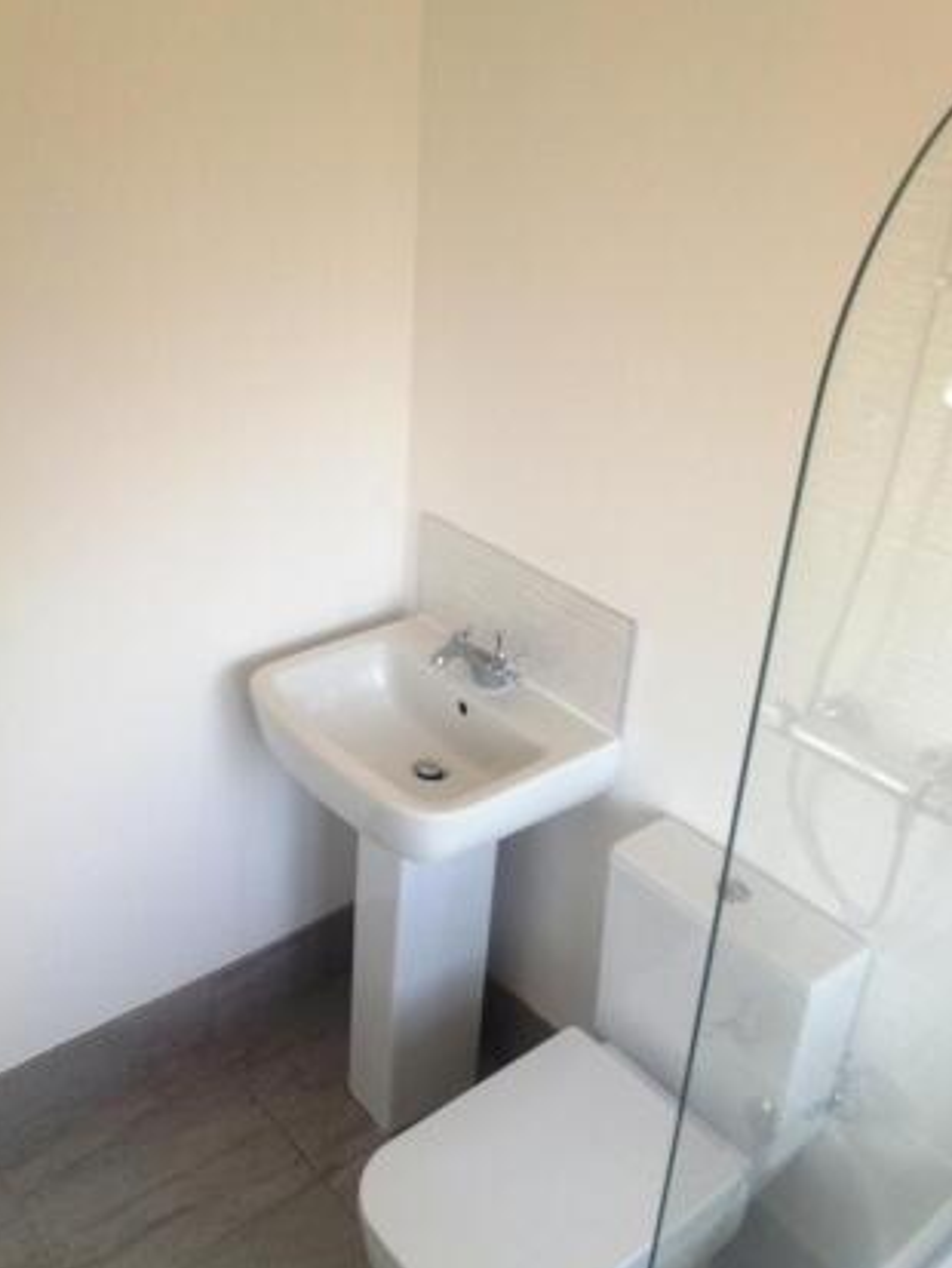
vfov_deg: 50.1
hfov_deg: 38.7
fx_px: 1356
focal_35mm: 37
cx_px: 479
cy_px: 637
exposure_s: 1/120
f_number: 2.4
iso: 50
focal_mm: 4.28
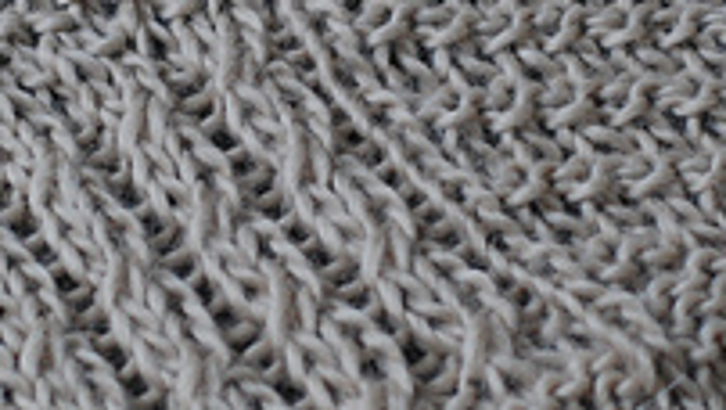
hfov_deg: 8.6
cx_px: 252
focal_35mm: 249
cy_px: 108
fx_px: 4797
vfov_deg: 4.9
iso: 560
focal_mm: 50
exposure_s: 1/30
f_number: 2.8
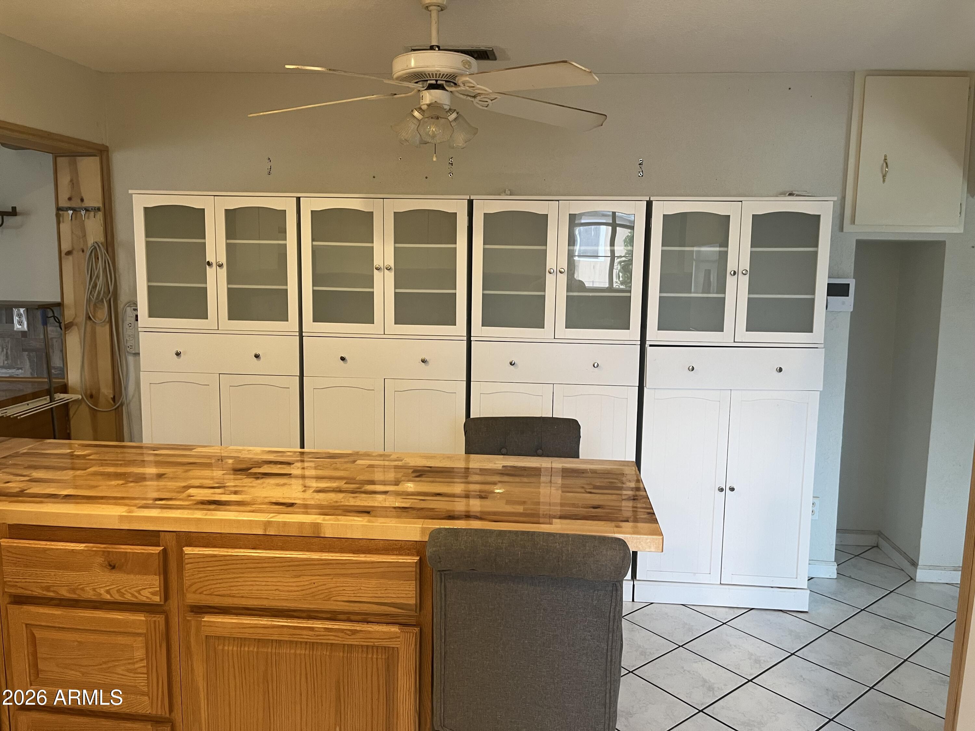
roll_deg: -0.5
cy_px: 366
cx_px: 488
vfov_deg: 53.1
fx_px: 732
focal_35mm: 26
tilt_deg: -7.3
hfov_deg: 67.3
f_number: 1.6
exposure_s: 1/60
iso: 80
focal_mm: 5.1
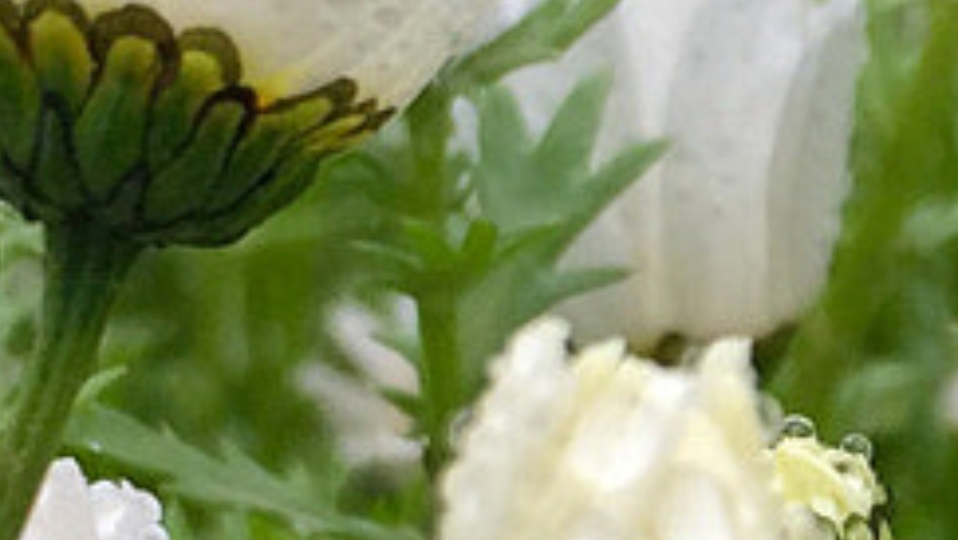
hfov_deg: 10.0
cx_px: 1467
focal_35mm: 208
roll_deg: -0.4
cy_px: 536
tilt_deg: -17.1
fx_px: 5287
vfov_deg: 5.8
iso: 32
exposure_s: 1/465
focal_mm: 4.15
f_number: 2.2
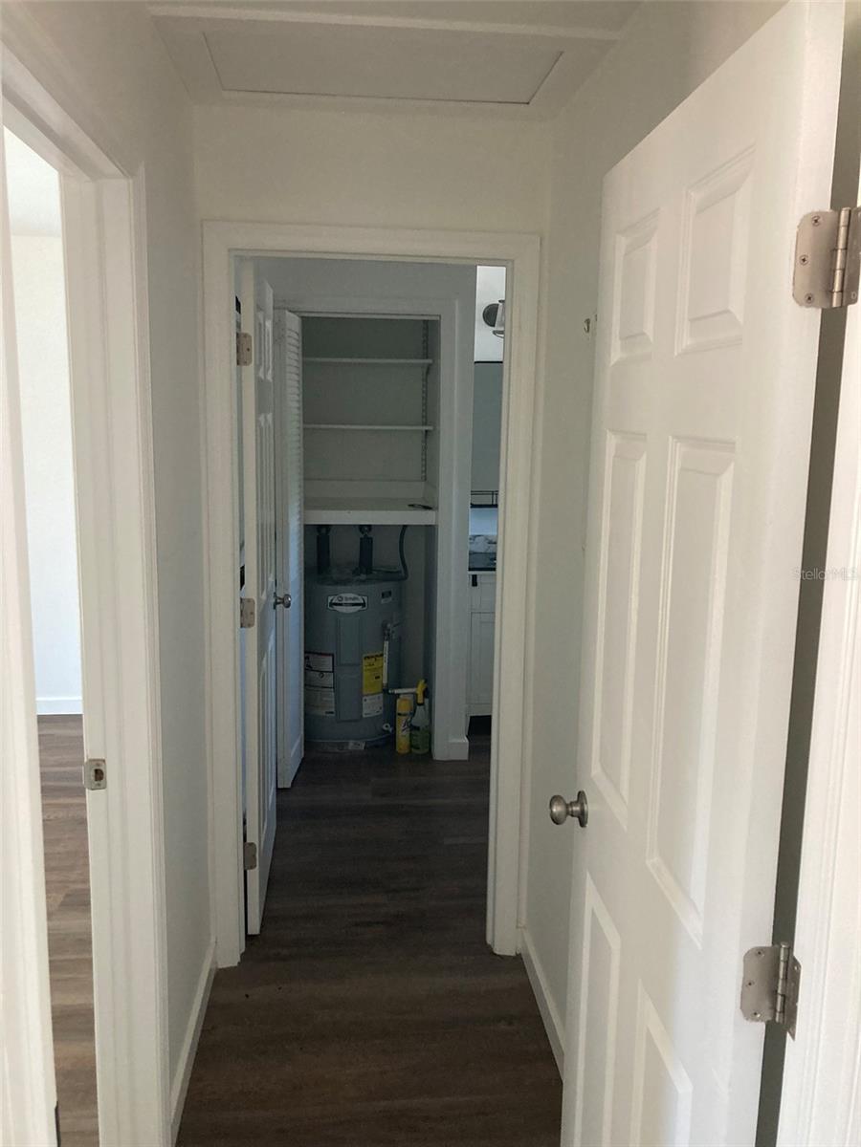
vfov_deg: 63.4
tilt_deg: -9.4
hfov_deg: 49.7
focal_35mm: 28
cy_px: 574
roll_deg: -0.9
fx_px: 929
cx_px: 430
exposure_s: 1/60
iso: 200
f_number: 1.8
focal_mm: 3.99
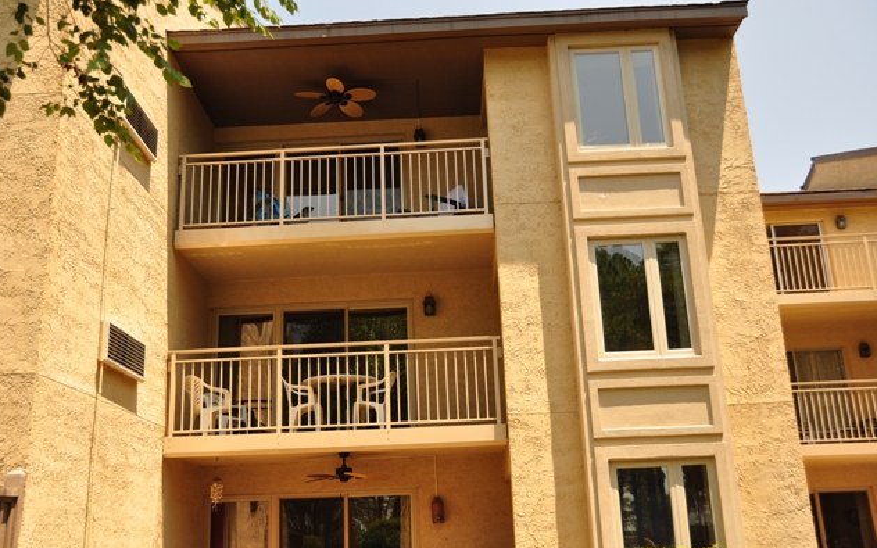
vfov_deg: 37.3
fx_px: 813
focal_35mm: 34
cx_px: 434
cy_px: 291
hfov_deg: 56.7
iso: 200
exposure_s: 1/1000
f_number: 3.8
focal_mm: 22
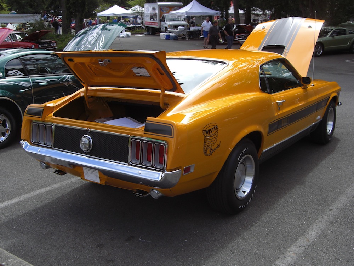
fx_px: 389
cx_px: 177
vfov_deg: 37.8
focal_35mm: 38
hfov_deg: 48.9
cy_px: 133
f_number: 2.7
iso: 64
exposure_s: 1/640
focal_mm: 6.2
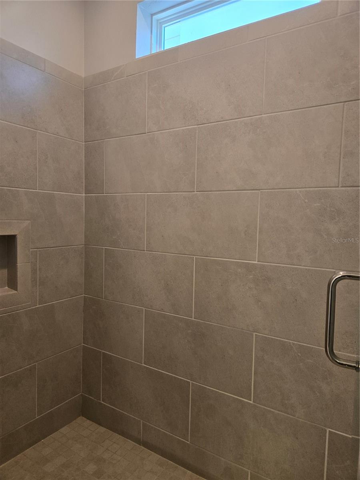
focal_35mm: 23
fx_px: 319
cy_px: 240
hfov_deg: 58.9
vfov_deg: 73.9
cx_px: 180
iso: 160
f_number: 1.8
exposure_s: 1/120
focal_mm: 5.4
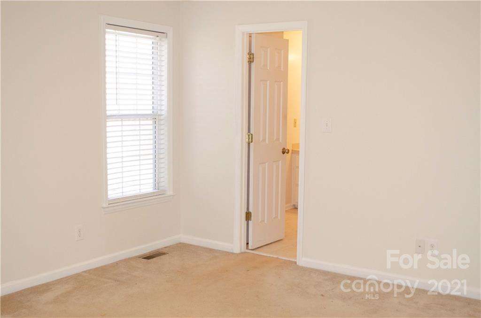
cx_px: 240
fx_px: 560
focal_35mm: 42
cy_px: 159
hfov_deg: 46.5
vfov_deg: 31.7
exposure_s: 1/200
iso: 800
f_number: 5
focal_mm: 28
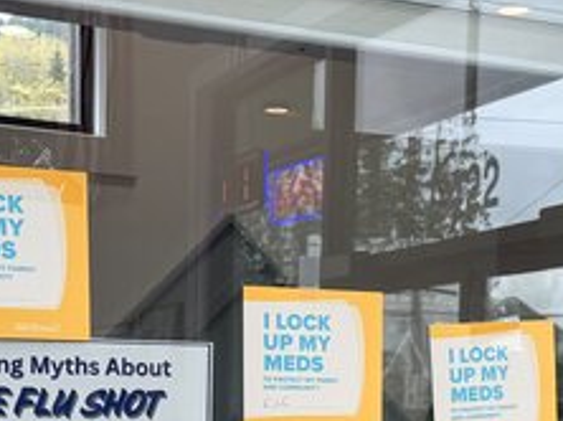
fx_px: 1495
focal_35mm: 92
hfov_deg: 21.3
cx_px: 368
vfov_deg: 15.5
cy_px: 502
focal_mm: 6.76
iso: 80
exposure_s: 1/365
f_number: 1.78
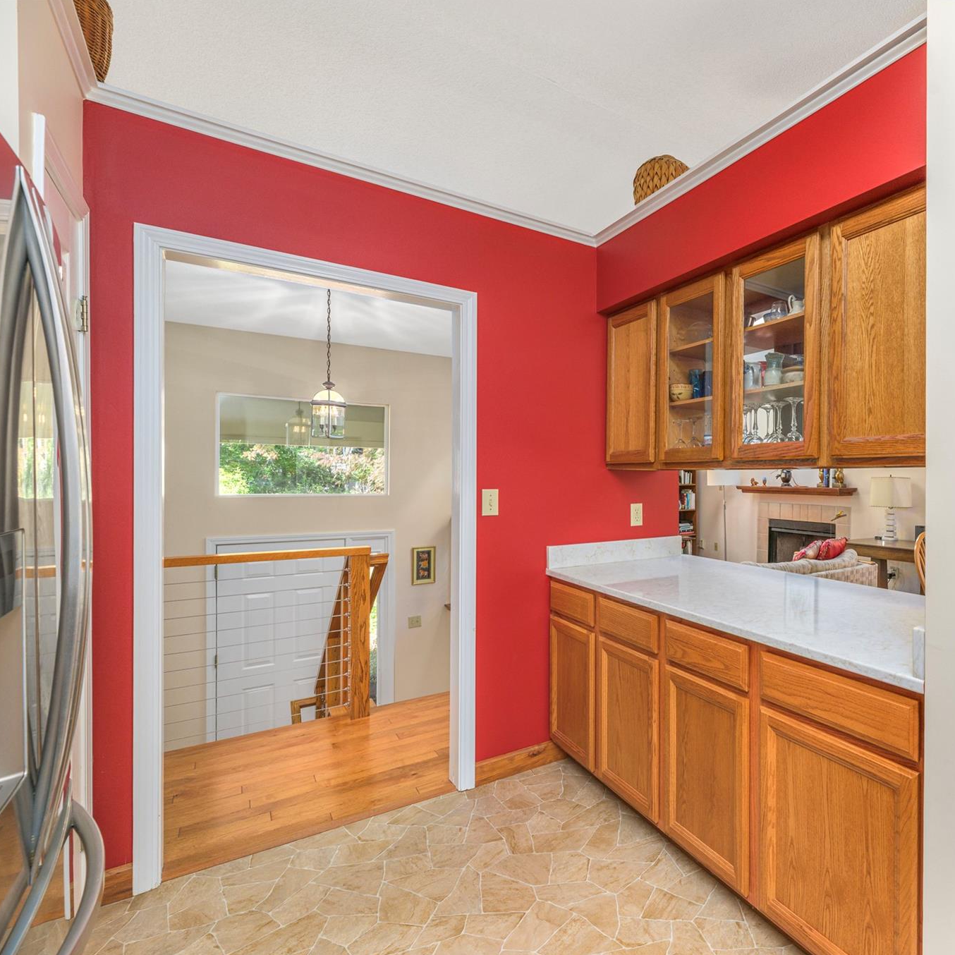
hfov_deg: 75.5
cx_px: 704
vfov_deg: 80.7
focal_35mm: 18
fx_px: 562
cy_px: 479
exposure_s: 1/125
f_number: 8
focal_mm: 14
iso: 320
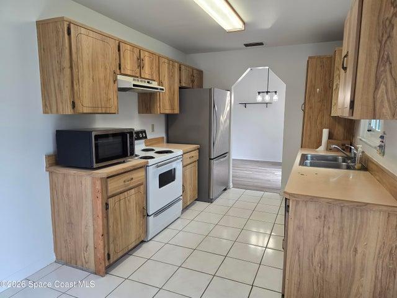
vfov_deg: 58.9
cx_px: 198
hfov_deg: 73.9
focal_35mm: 23
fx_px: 264
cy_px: 149
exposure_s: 1/120
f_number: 1.7
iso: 125
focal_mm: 6.3
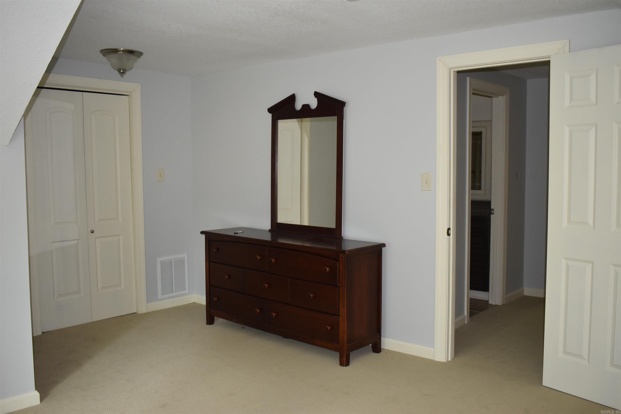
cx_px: 310
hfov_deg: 57.2
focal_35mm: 33
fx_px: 569
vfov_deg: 40.0
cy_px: 207
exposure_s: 1/60
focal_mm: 22
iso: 1000
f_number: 3.8
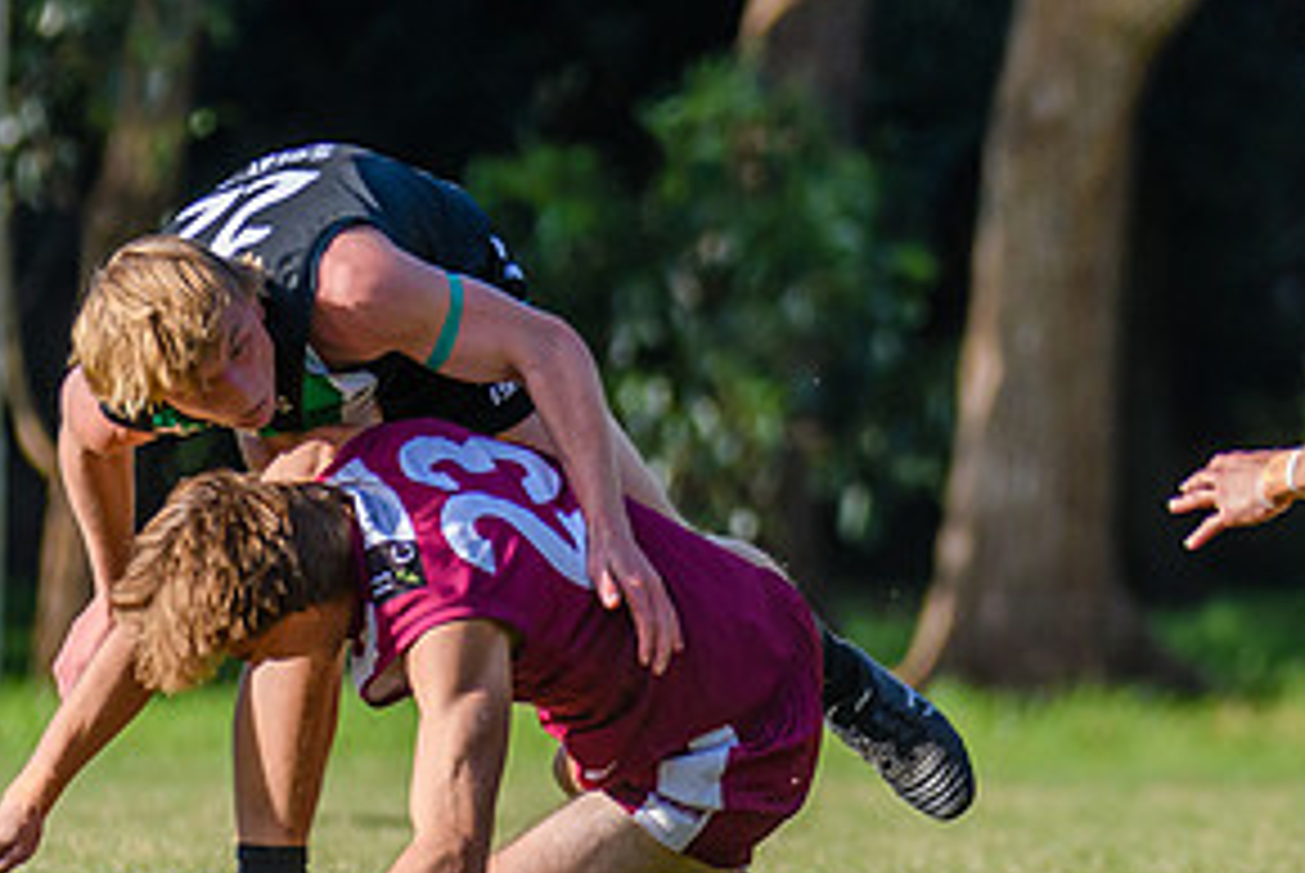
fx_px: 32839
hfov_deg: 2.3
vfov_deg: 1.5
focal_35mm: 905
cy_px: 346
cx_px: 1833
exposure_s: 1/2500
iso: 800
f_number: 4
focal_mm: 250
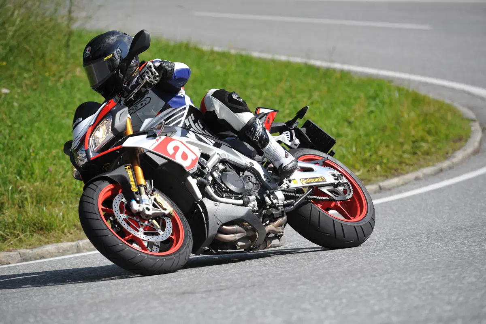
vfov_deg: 8.1
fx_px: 2294
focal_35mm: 170
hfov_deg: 12.1
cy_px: 162
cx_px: 243
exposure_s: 1/4000
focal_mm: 170
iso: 800
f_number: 4
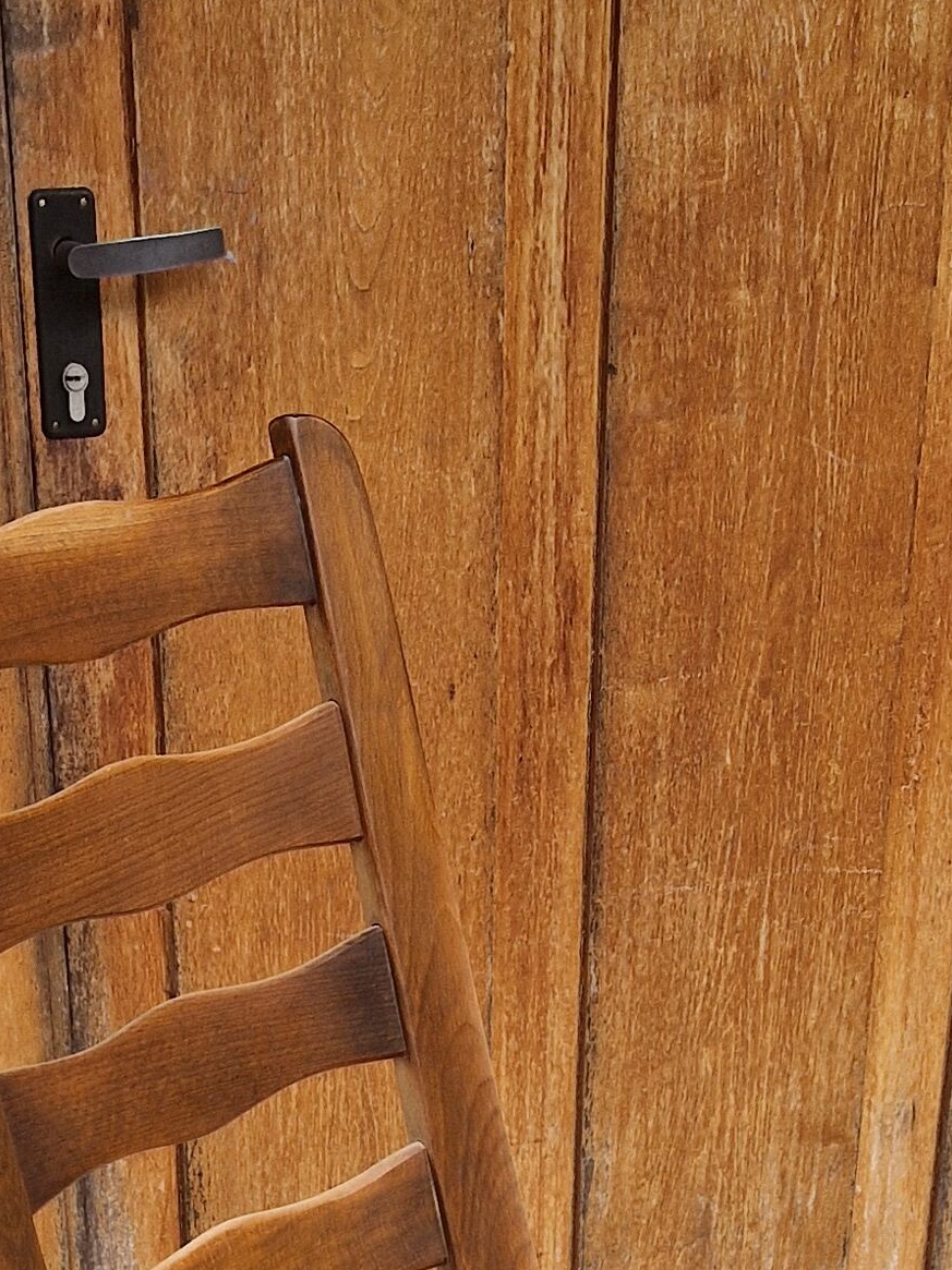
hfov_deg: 18.6
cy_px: 1897
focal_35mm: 79
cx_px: 369
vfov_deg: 21.0
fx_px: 2898
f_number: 1.8
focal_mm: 5.4
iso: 50
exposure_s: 1/180
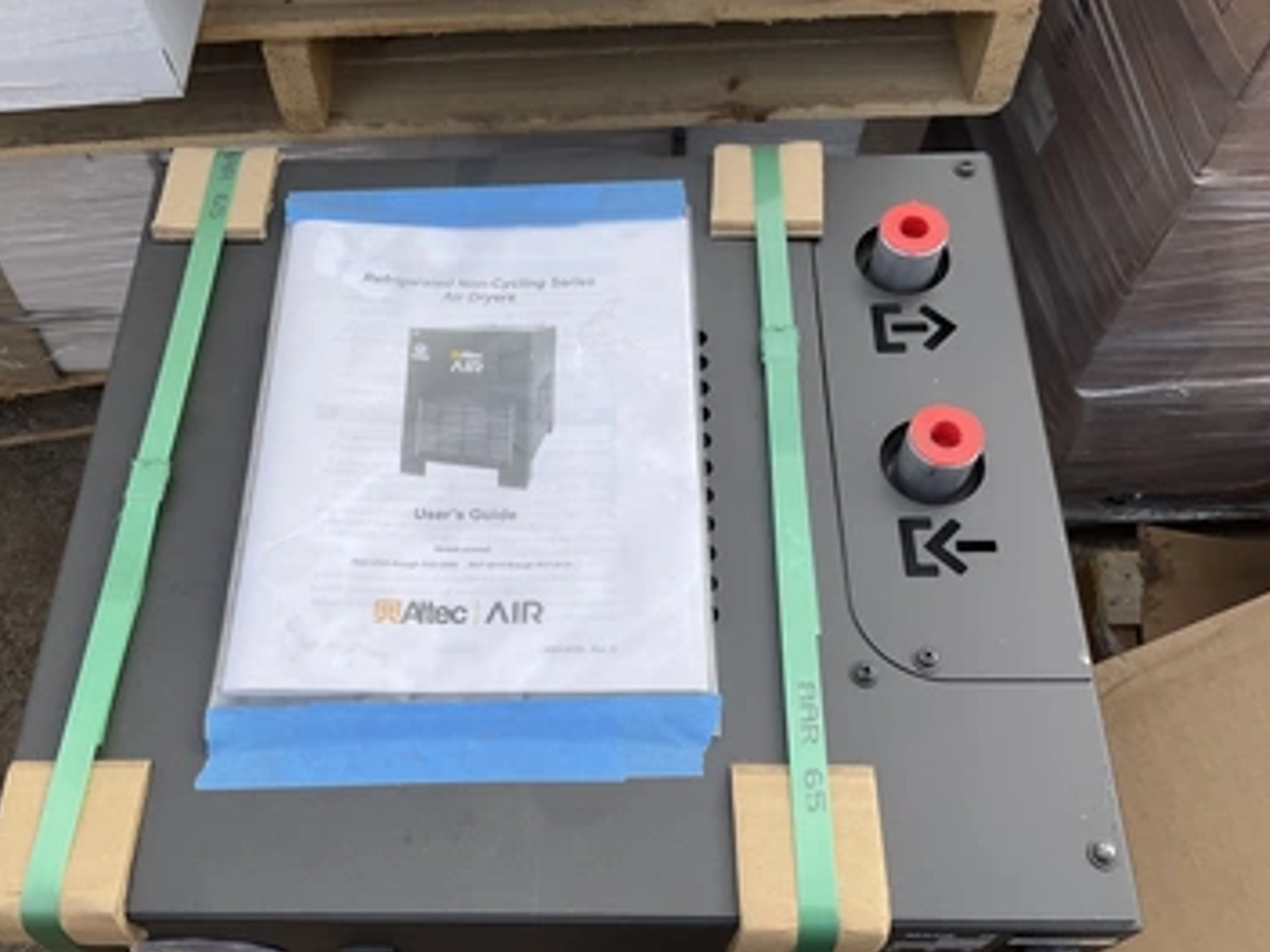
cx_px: 588
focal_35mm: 33
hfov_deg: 55.3
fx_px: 1211
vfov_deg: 42.9
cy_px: 530
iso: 25
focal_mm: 3
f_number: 1.8
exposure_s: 1/792
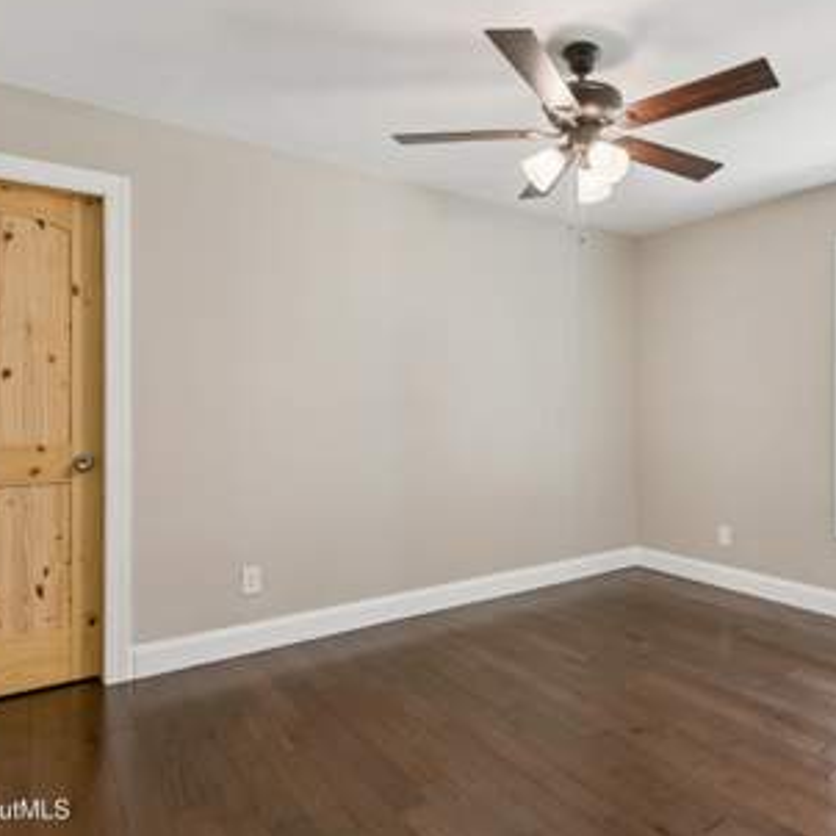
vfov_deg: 67.2
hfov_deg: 66.0
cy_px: 407
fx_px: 628
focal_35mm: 23
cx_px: 537
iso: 250
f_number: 8
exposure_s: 1/8
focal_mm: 17
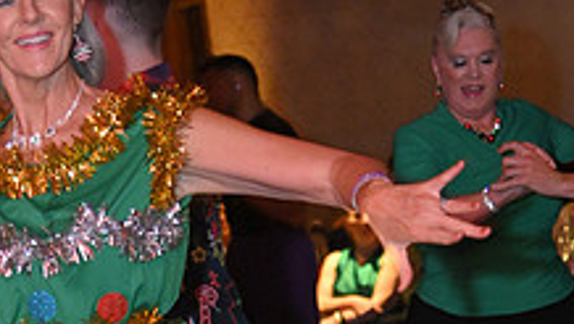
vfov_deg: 6.6
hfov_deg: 11.8
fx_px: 2757
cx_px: 104
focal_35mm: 181
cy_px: 461
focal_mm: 65
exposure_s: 1/100
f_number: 4
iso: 4000
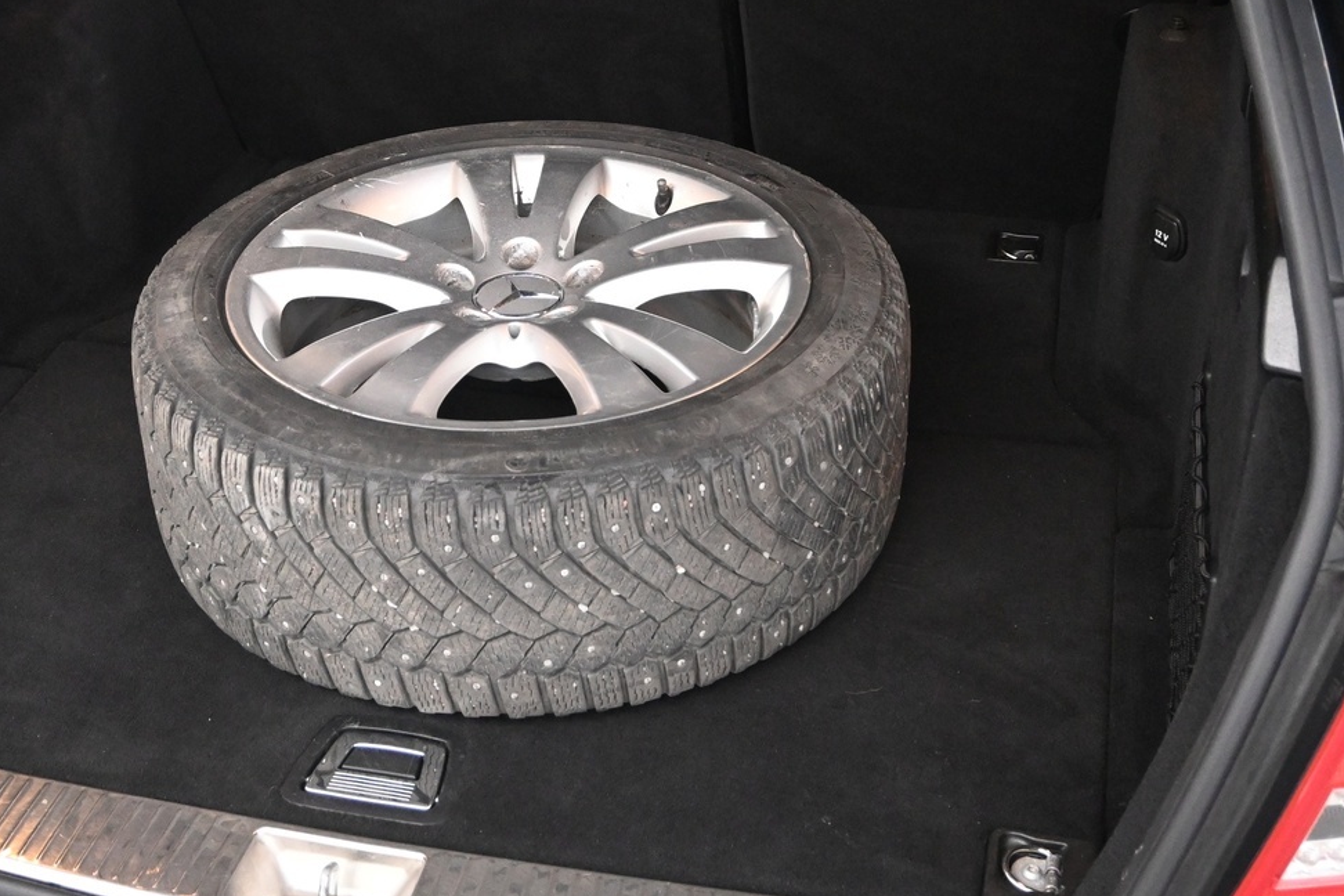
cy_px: 332
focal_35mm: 55
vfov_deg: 24.5
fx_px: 2053
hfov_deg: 36.0
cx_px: 498
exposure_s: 1/60
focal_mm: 22
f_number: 4
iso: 3200
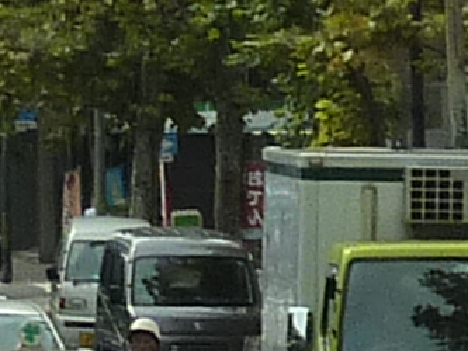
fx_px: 5234
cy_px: -539
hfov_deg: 5.1
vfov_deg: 3.8
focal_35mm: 387
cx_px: 266
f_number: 4
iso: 125
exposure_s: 1/125
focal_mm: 5.7
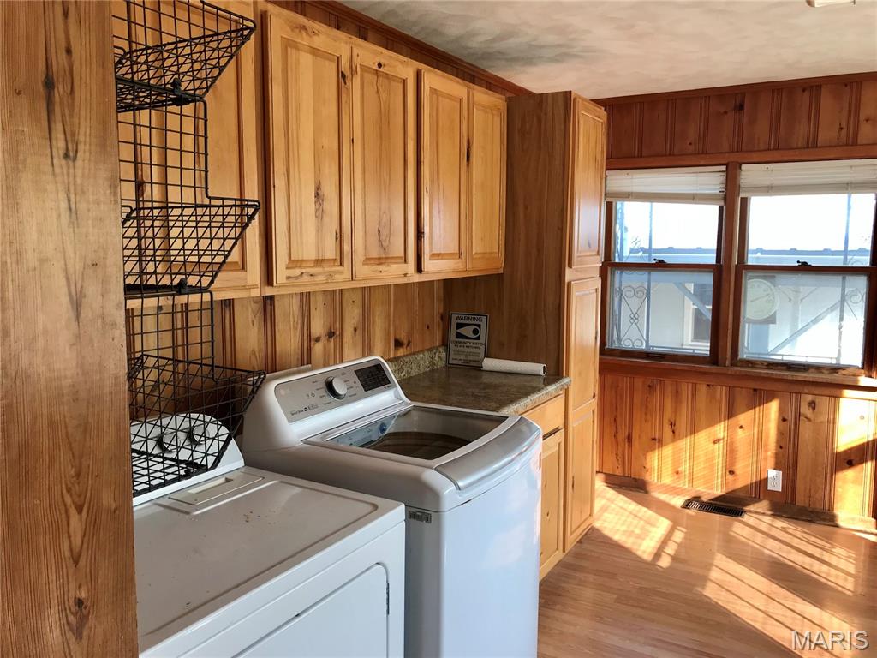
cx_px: 438
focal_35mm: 28
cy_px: 329
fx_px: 709
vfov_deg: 49.7
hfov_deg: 63.4
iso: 25
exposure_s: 1/60
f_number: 1.8
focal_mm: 3.99
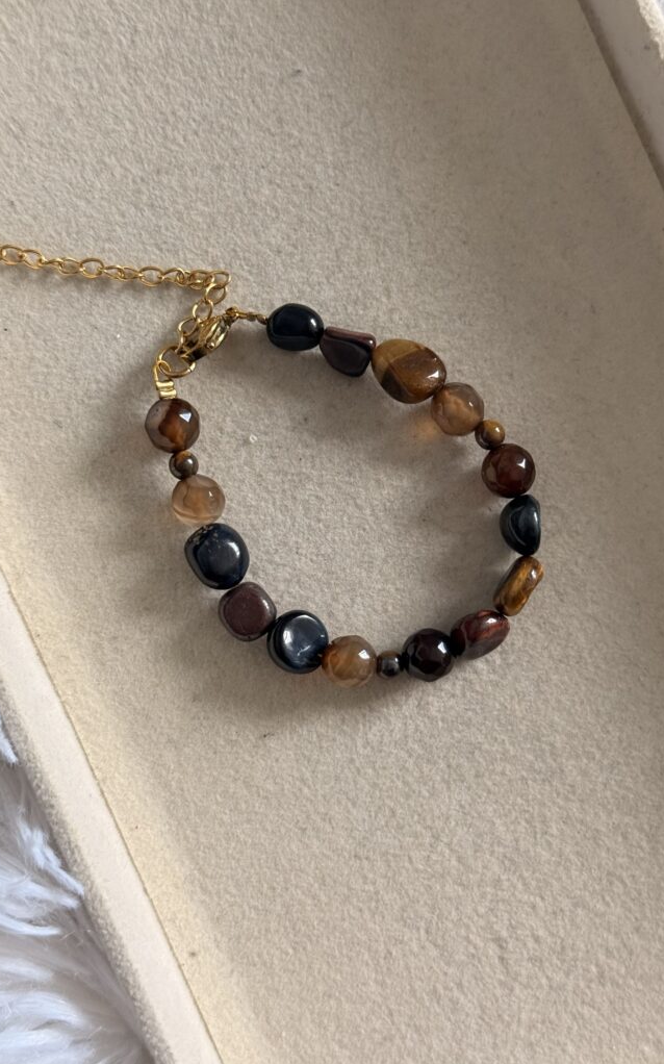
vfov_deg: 39.6
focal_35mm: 51
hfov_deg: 25.3
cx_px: 383
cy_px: 532
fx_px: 1478
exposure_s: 1/205
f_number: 1.78
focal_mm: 6.76
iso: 160
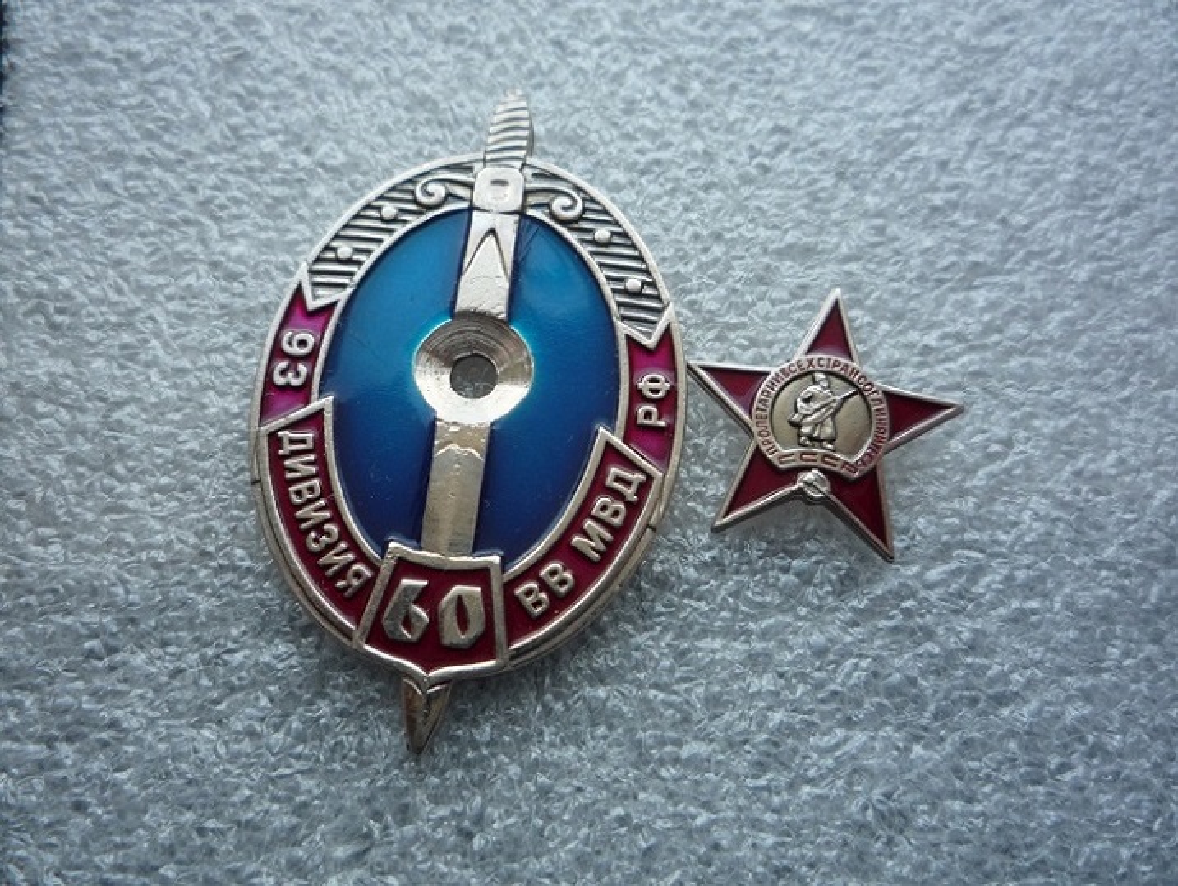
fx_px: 1022
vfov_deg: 46.9
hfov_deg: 59.9
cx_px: 589
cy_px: 443
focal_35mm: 30
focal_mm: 5.2
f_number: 3.3
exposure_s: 1/100
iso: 100
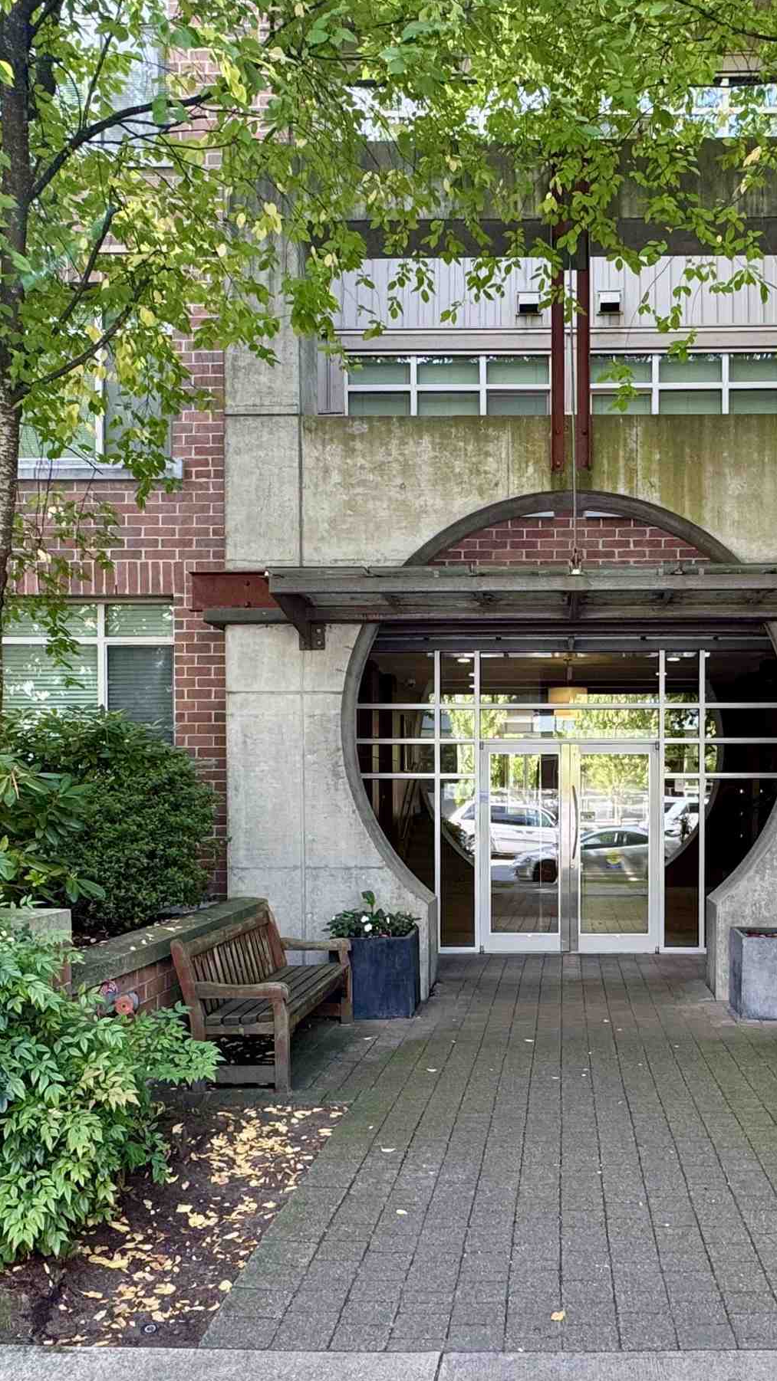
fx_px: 953
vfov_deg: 71.3
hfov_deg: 43.4
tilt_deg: -1.4
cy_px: 819
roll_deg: +0.7
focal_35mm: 26
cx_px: 550
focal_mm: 2.22
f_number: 2.2
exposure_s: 1/99
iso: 125
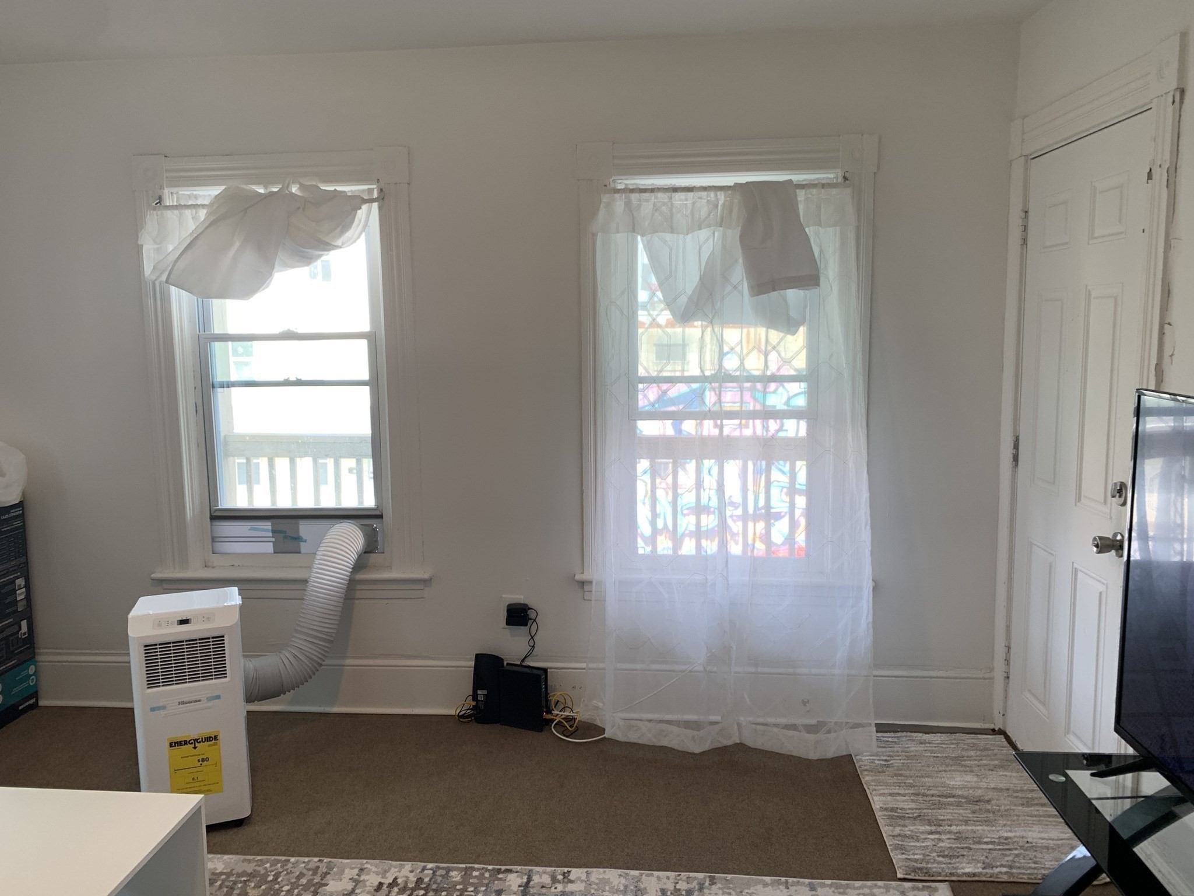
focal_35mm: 26
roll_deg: -0.1
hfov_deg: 67.3
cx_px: 597
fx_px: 897
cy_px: 448
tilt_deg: -5.7
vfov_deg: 53.1
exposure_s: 1/120
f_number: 1.8
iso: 50
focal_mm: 4.25
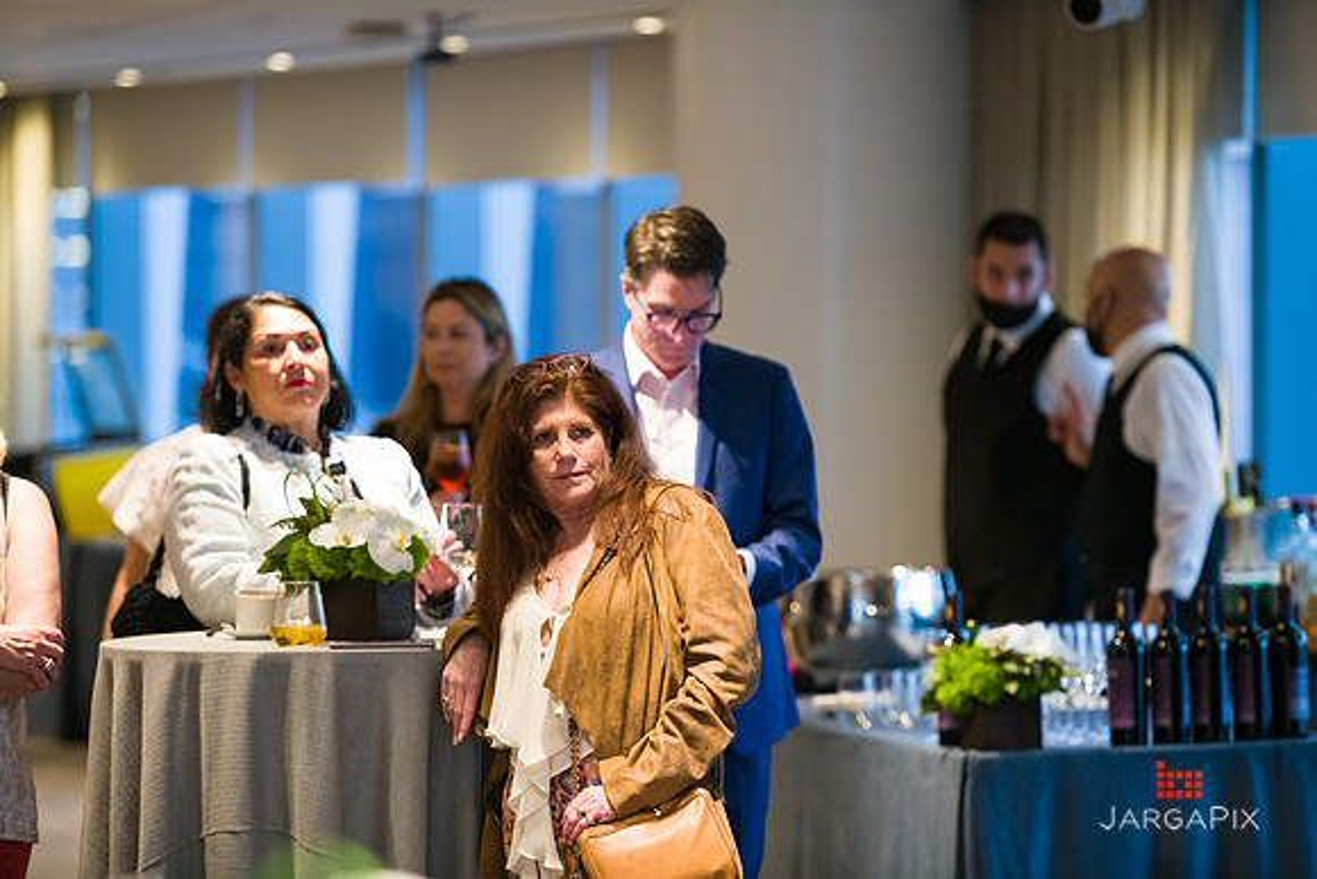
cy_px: 440
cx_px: 658
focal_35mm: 160
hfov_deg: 12.8
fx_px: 5854
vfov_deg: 8.6
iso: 1600
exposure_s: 1/100
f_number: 3.2
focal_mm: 160
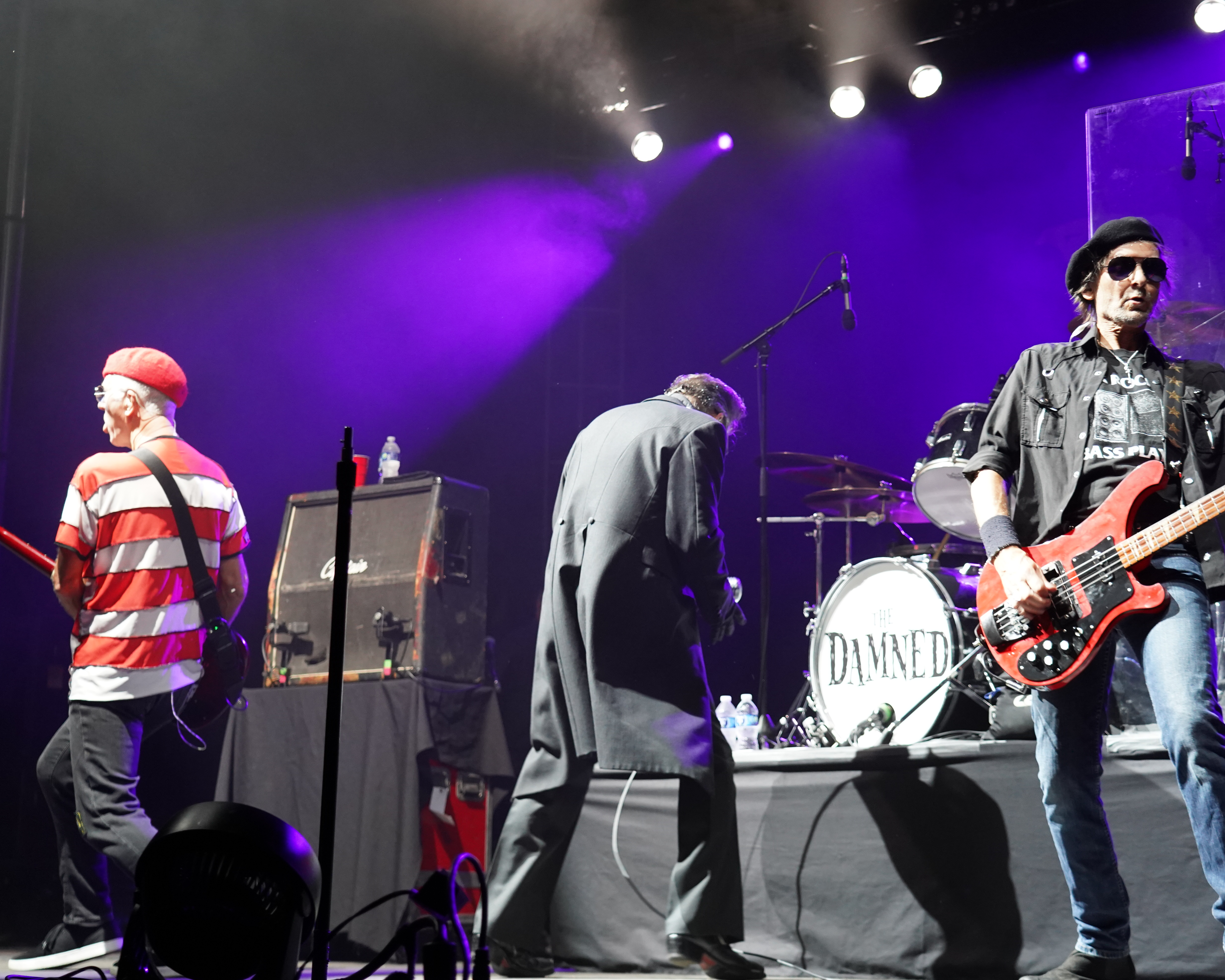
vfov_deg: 26.2
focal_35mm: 58
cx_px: 678
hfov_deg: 32.5
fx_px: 2103
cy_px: 490
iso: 3200
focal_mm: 51
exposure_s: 1/160
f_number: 4
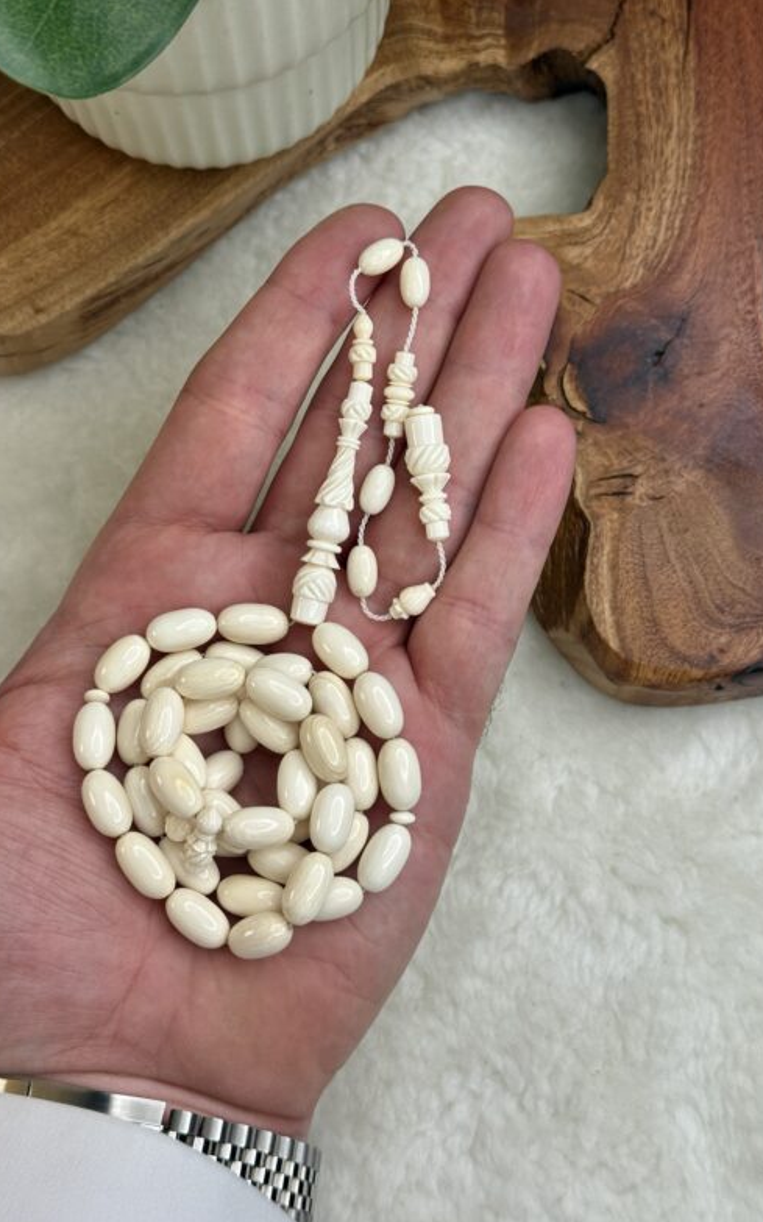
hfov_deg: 24.9
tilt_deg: -75.3
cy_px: 612
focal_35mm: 52
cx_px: 351
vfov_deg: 38.9
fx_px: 1731
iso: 80
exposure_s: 1/442
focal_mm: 6.76
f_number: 1.78
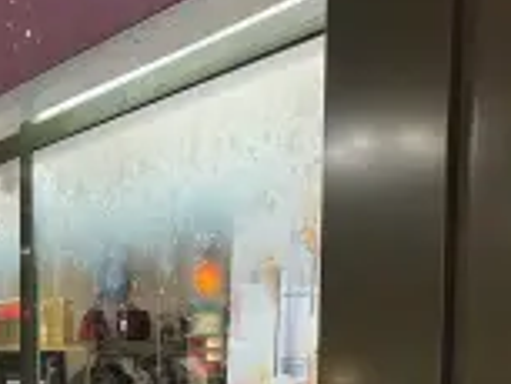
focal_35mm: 68
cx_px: 20
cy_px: 437
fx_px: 1005
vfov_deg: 20.5
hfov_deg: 27.2
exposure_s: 1/33
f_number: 1.8
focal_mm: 4.25
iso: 400
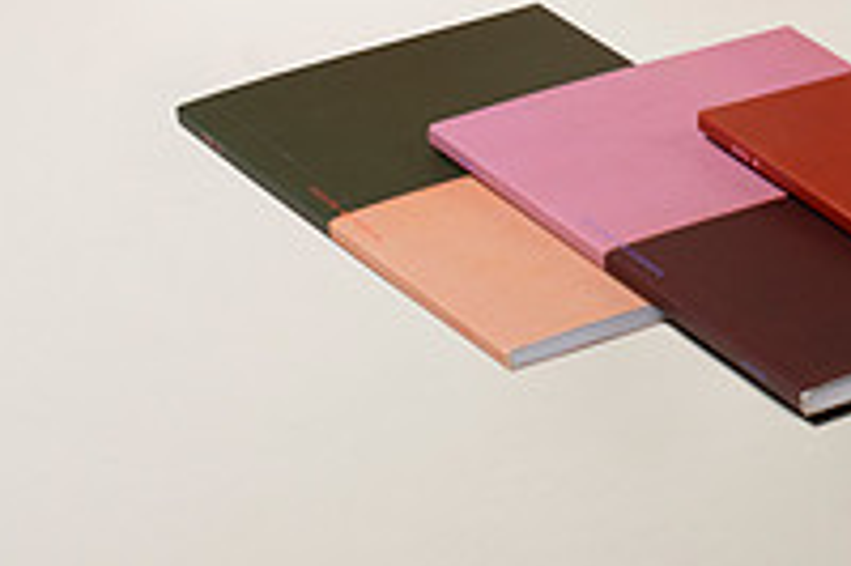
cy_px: -211
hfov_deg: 14.0
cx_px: 842
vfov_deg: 9.3
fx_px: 3425
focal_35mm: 145
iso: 200
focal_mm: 50
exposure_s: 1/200
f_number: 16
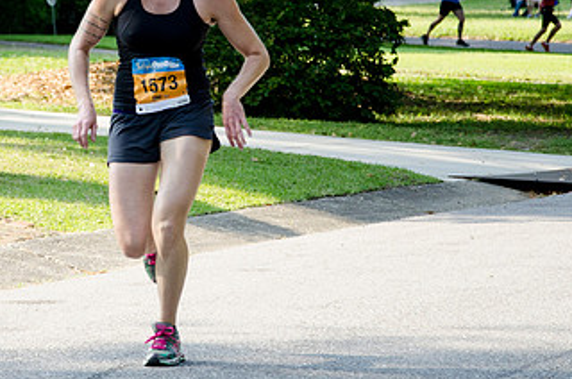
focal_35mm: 250
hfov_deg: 8.2
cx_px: 118
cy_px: 111
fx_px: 3964
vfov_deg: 5.5
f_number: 5.6
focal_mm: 92
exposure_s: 1/640
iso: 800
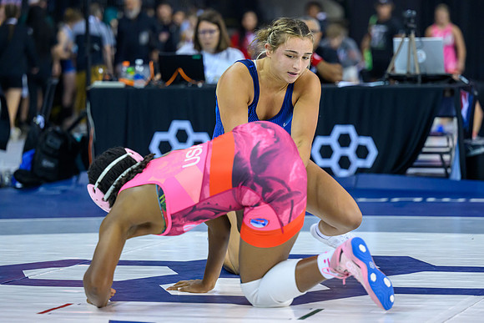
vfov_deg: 8.7
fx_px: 2115
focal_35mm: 157
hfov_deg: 13.1
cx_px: 256
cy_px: 161
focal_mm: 125
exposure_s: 1/800
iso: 3200
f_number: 2.8
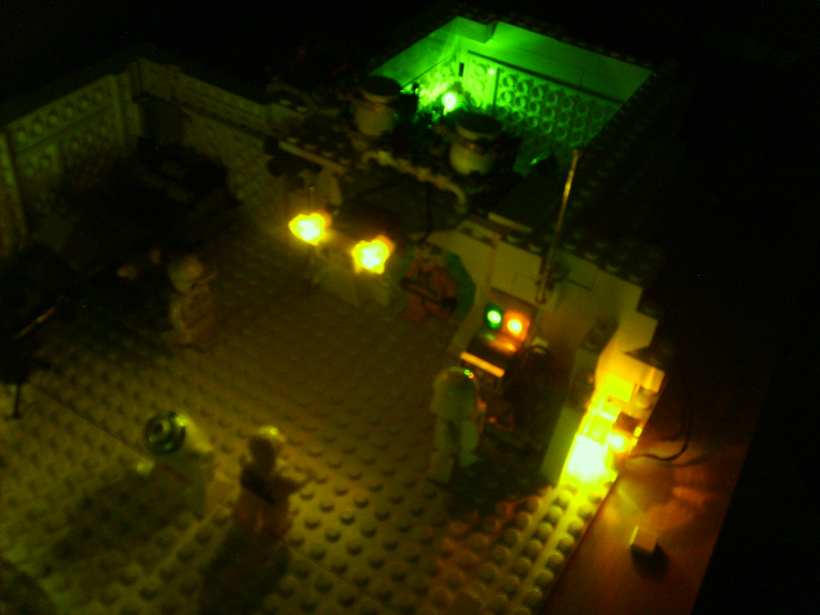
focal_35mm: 35
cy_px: 308
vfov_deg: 40.7
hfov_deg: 52.6
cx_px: 410
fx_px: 829
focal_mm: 5.8
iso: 213
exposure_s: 1
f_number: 2.8
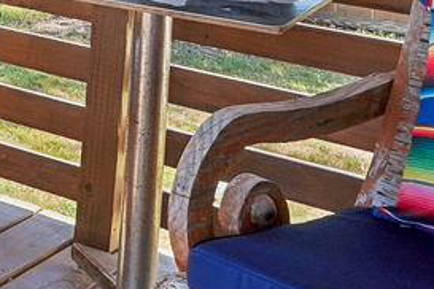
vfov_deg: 12.5
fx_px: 1145
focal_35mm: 95
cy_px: -311
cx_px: -405
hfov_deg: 16.7
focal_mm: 16
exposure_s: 1/60
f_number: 8
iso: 100
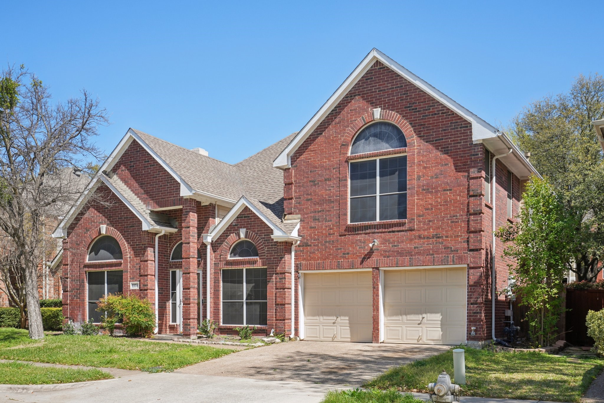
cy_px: 202
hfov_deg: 54.4
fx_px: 587
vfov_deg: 37.8
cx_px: 302
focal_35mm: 35
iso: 100
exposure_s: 1/250
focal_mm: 35
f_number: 8
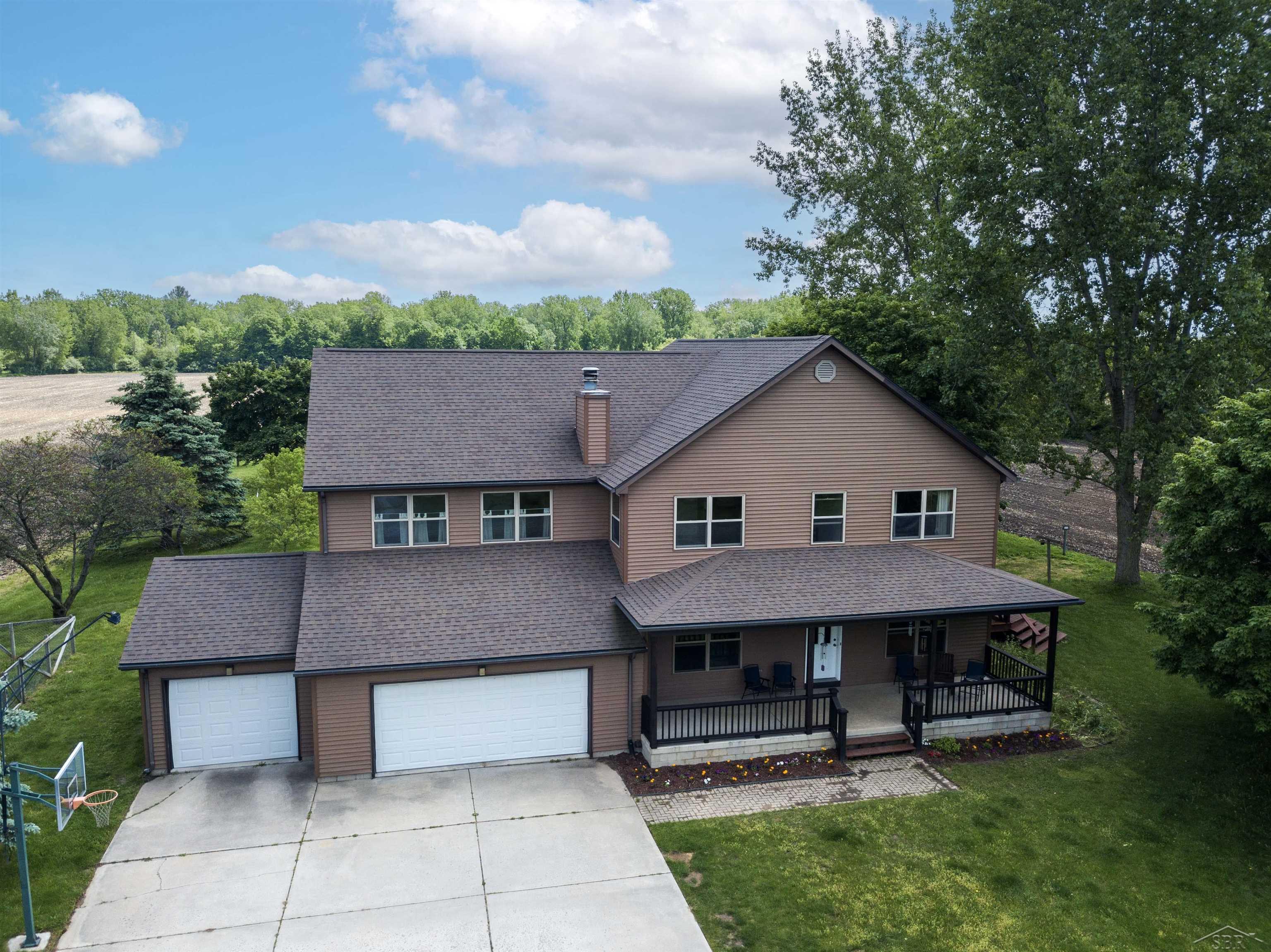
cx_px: 636
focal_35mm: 26
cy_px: 476
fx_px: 954
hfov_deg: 67.3
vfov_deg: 53.0
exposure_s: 1/500
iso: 100
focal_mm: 4.73
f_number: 2.2
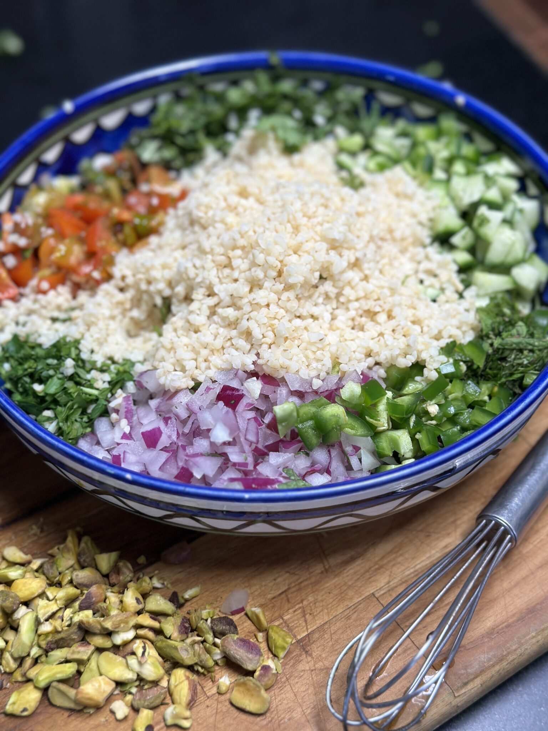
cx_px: 274
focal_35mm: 48
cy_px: 366
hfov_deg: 30.3
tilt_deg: -48.6
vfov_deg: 39.7
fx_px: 1013
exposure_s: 1/120
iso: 125
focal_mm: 6.86
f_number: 1.78
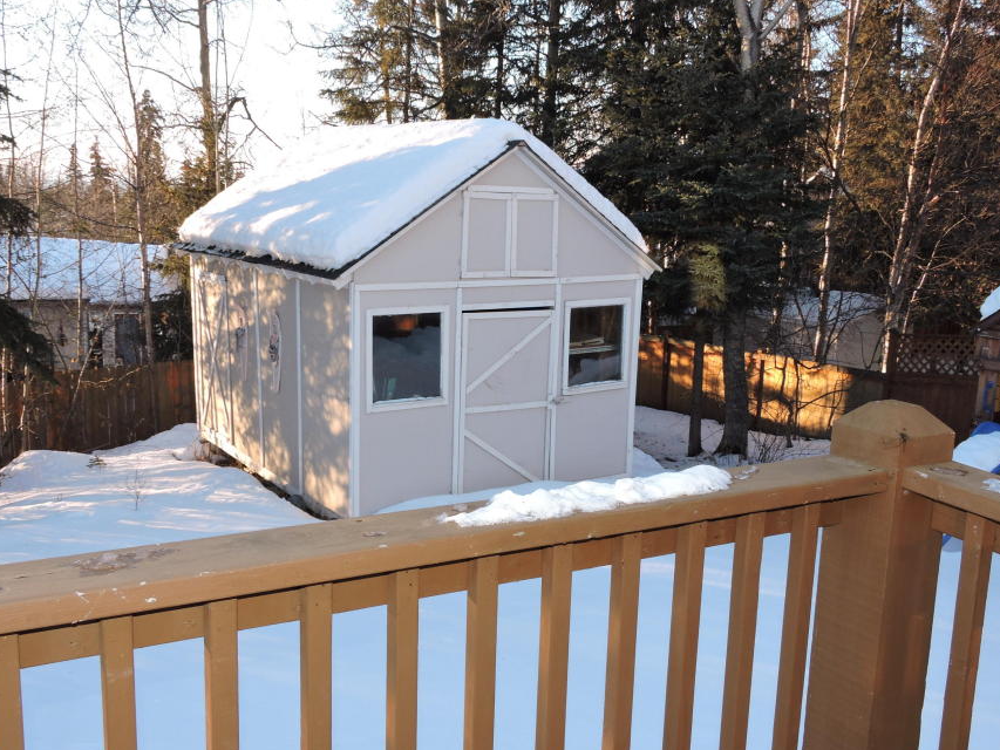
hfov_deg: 51.3
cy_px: 381
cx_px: 492
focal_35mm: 36
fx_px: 1040
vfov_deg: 39.7
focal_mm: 5.4
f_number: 3.5
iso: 100
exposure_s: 1/125
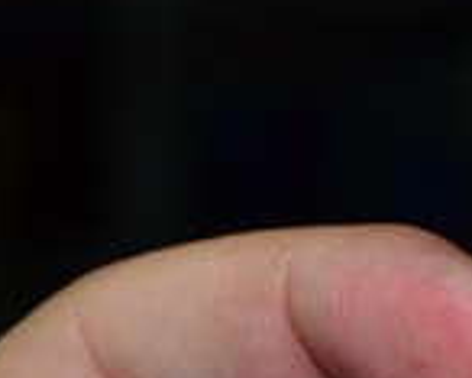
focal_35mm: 305
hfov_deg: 6.2
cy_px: 517
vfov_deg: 5.1
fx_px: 4261
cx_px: 807
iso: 1250
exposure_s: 1/60
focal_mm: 55
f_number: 5.6
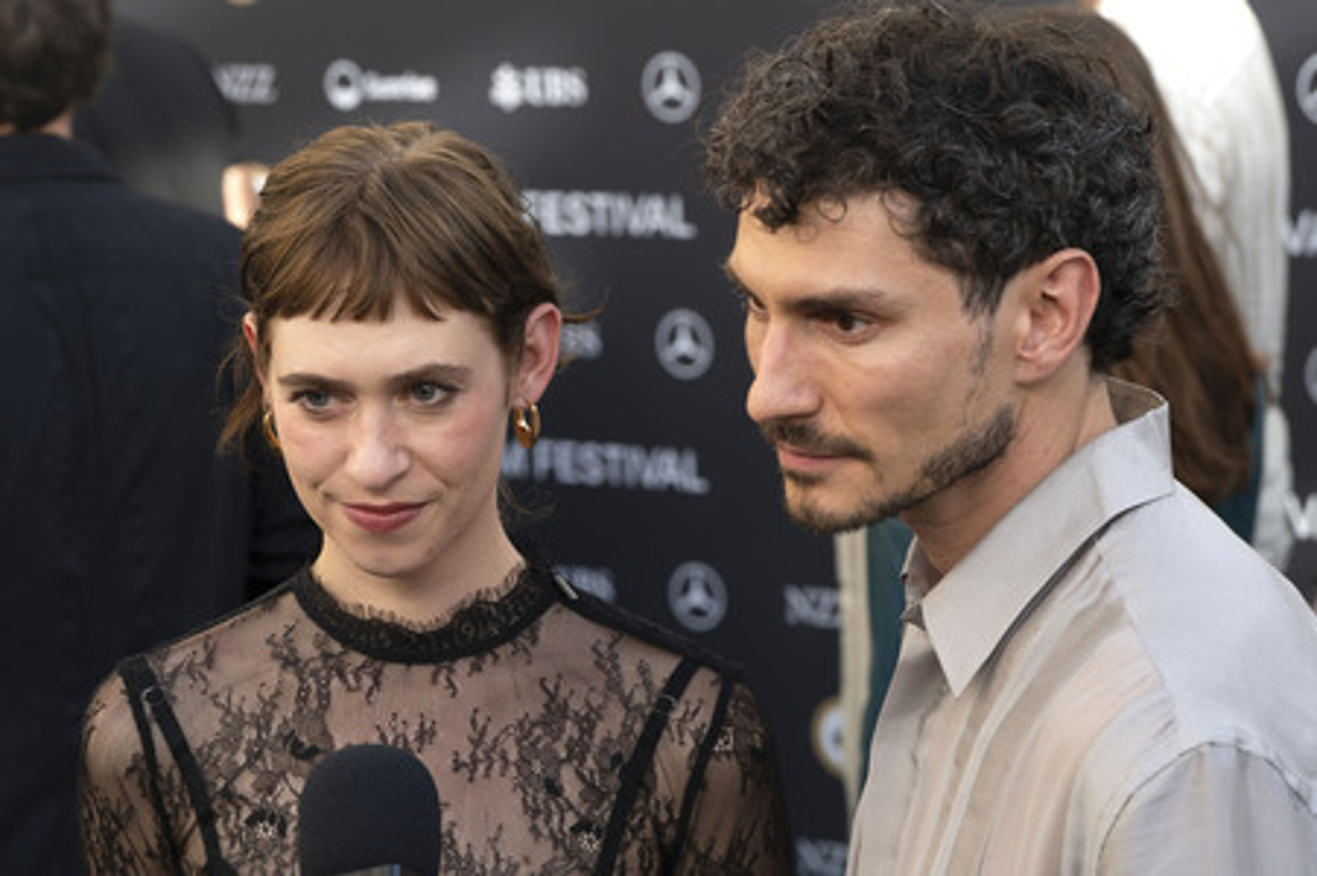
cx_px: 658
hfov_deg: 23.1
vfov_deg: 15.5
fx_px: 3217
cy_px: 438
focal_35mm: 88
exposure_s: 1/200
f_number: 6.3
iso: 400
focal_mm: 88
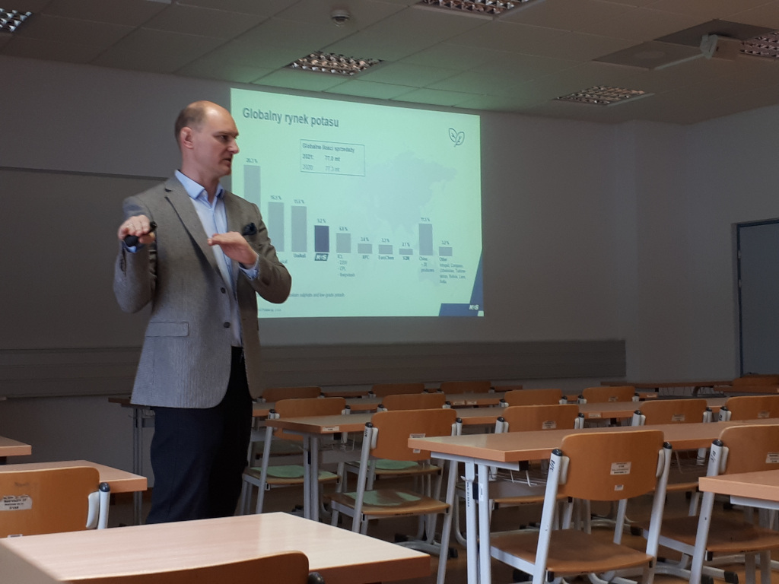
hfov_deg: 65.3
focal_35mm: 27
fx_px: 608
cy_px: 292
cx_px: 390
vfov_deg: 51.4
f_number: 1.9
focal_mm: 3.6
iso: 80
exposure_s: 1/33
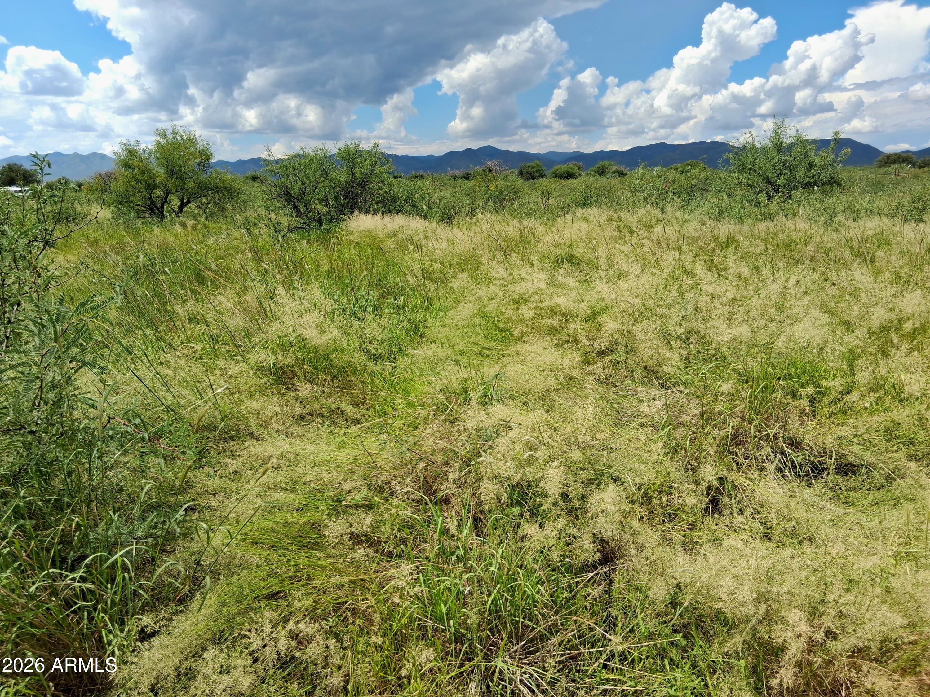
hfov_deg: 67.3
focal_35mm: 26
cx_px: 465
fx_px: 699
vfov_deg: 53.1
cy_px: 348
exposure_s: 1/588
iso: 25
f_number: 1.8
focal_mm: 3.98
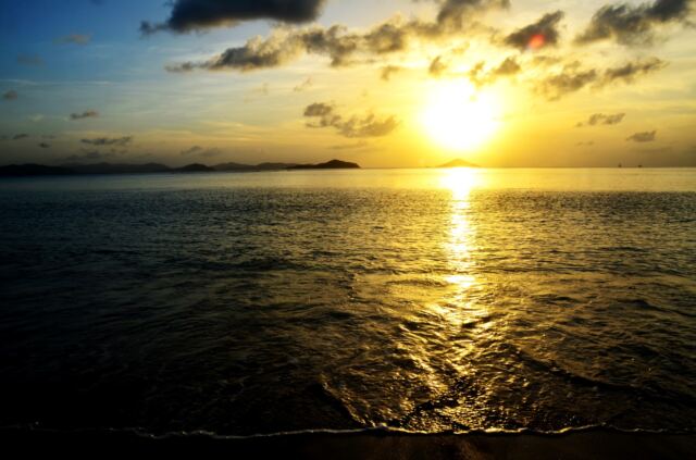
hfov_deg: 67.5
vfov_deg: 47.7
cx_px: 348
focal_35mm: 27
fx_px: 521
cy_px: 230
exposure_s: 1/50
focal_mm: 18
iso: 100
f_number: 22
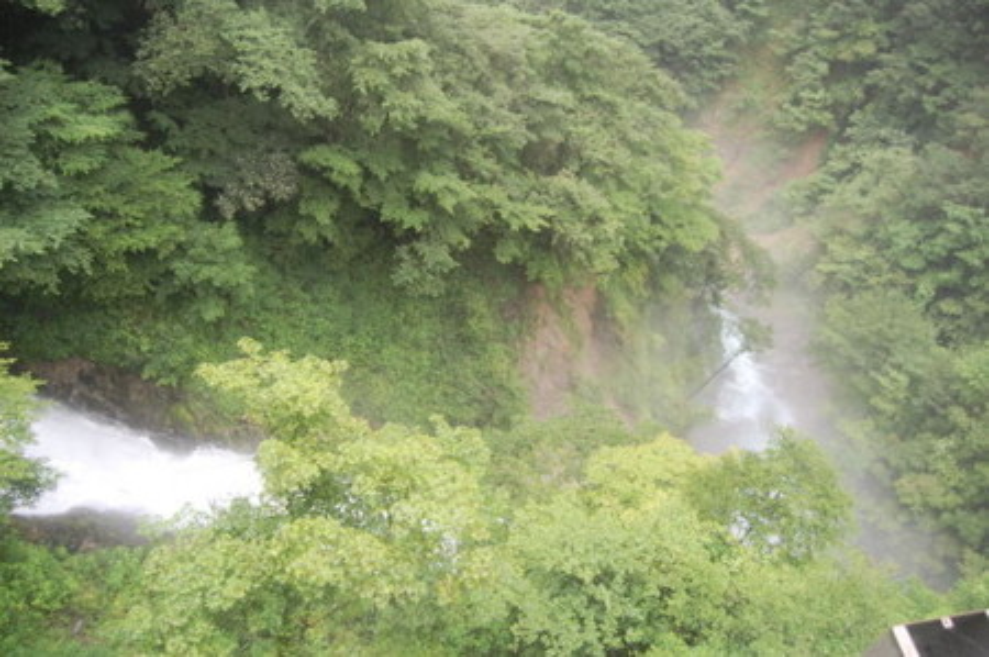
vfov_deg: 47.8
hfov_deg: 67.4
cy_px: 328
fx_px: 741
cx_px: 494
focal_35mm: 27
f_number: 4.5
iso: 400
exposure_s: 1/80
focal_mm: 18
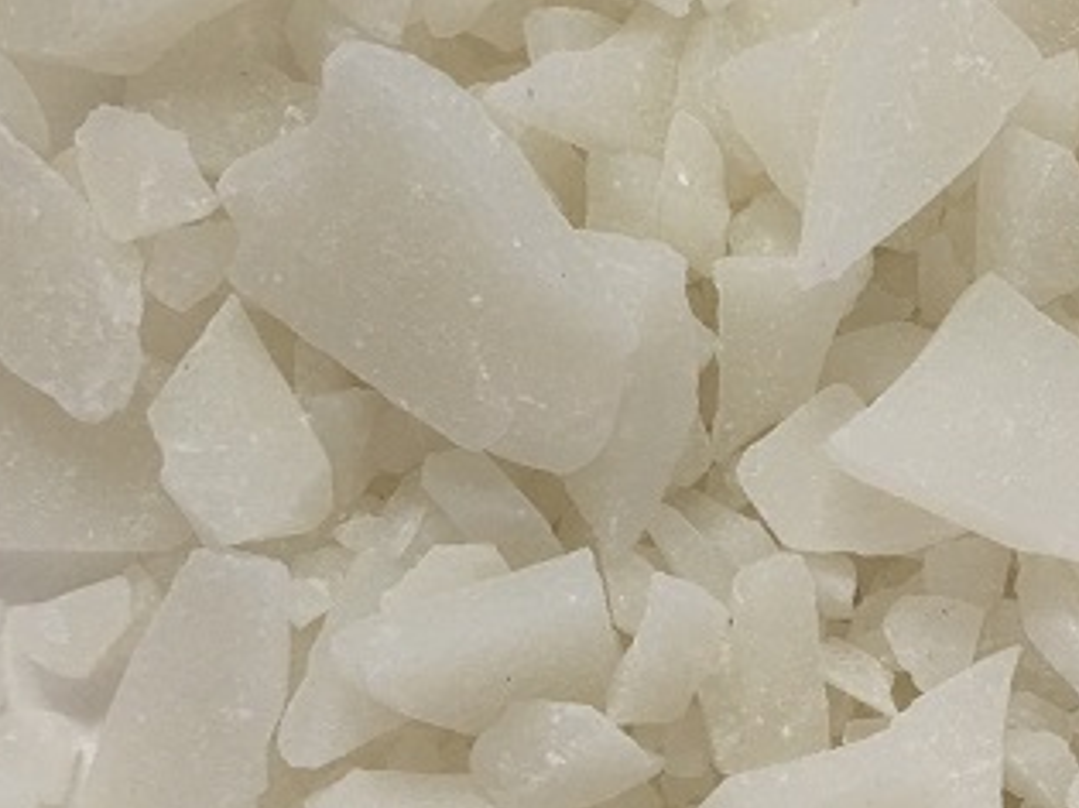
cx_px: 699
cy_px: 407
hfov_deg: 28.0
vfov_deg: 21.3
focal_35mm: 69
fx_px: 2150
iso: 50
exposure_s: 1/33
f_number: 2.2
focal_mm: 4.15
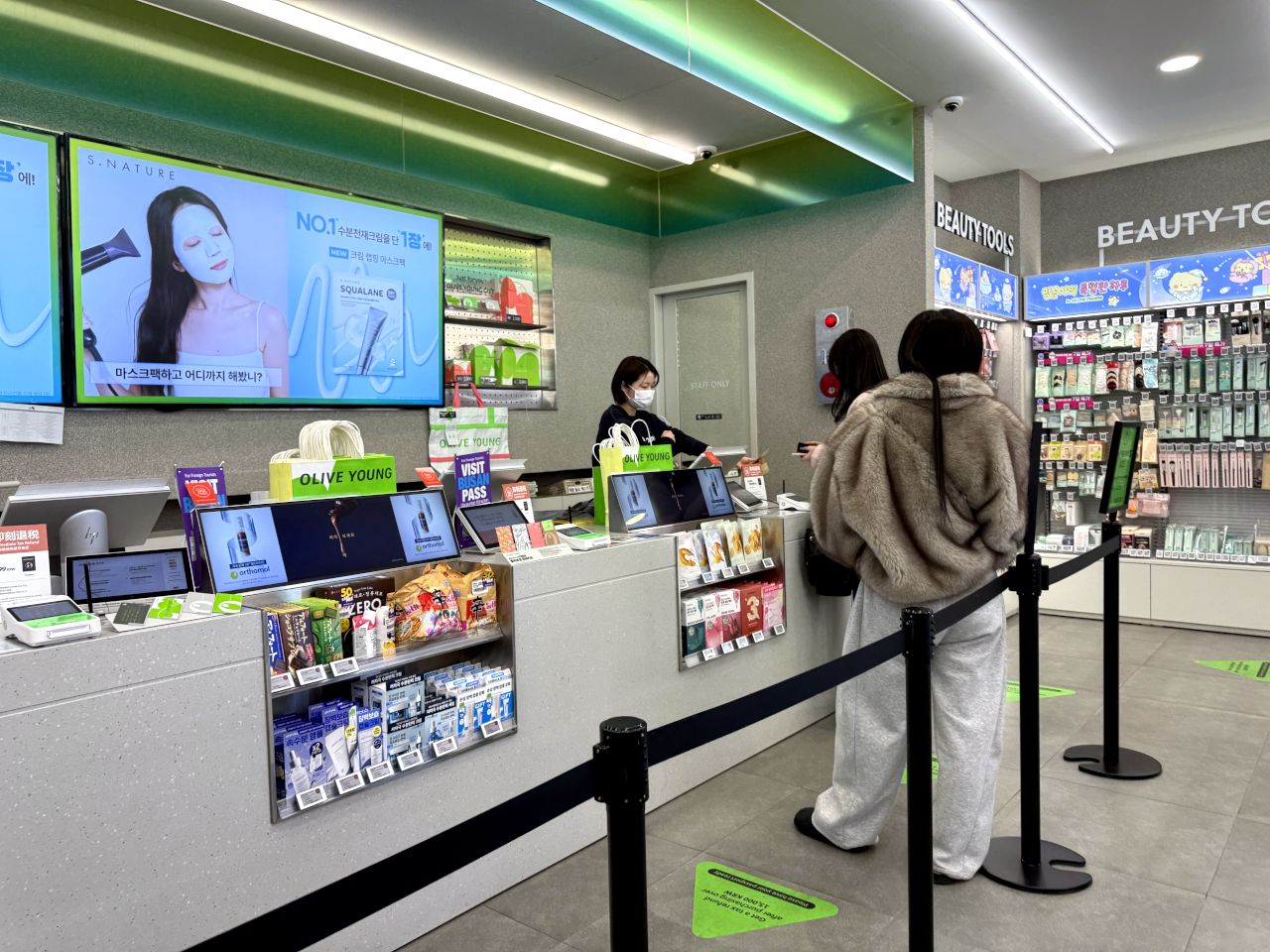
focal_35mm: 24
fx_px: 881
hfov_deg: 71.6
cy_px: 476
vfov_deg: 56.8
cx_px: 635
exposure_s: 1/120
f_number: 1.78
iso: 80
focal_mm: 6.76
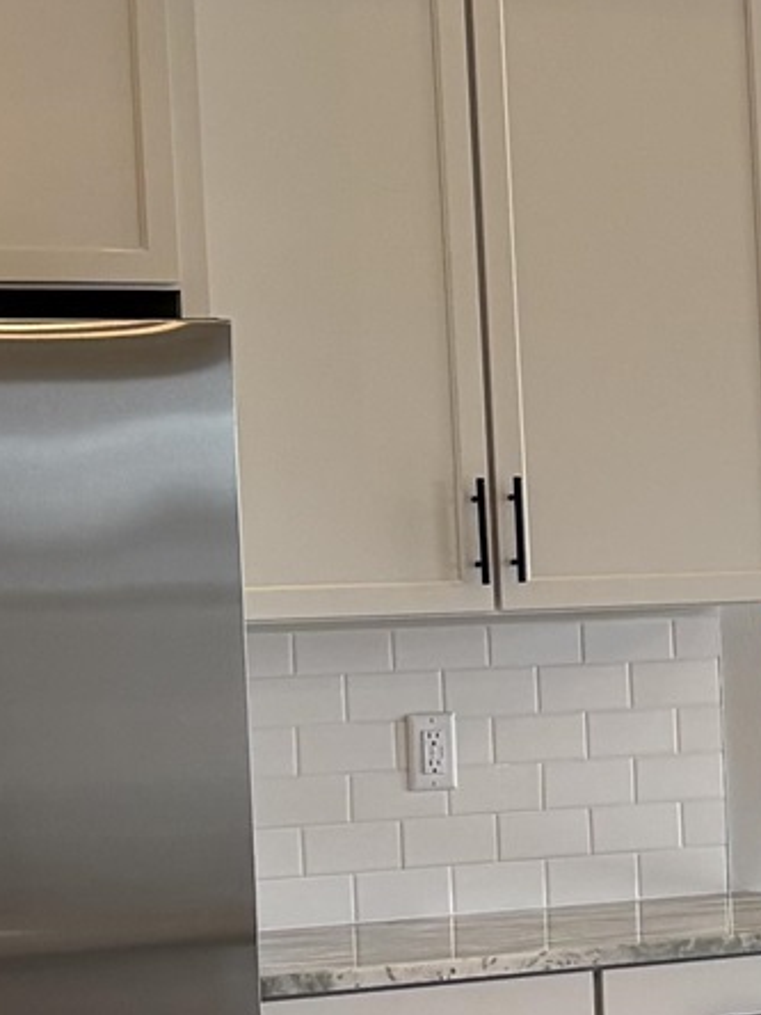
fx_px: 3957
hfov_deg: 10.2
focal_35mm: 135
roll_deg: +1.9
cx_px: 1451
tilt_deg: -3.1
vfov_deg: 14.6
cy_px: 709
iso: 80
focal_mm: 5.96
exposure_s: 1/222
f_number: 1.6
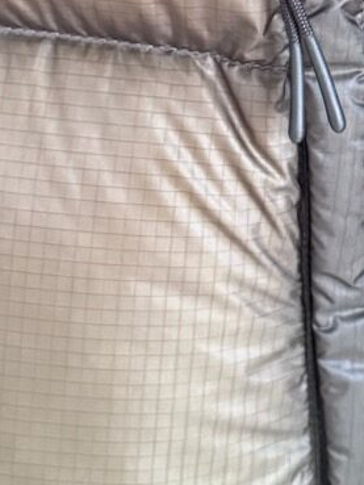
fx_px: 1457
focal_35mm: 104
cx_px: 325
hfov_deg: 14.1
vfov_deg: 17.8
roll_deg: -0.6
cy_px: -125
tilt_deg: -13.5
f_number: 1.78
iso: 800
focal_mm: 6.76
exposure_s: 1/60
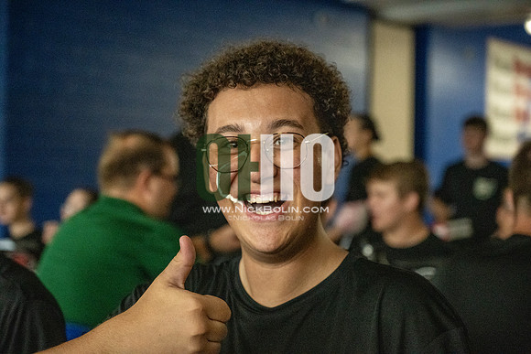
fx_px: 1033
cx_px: 266
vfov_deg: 19.5
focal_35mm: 70
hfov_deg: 28.8
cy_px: 177
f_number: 4
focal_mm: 70
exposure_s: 1/800
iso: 16000
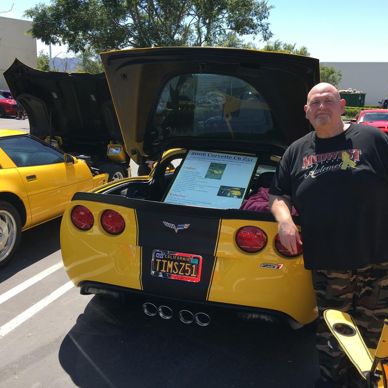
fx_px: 444
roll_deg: -1.3
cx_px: 213
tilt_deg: -10.6
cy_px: 192
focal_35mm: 35
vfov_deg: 47.2
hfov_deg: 47.2
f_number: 2.2
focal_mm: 4.15
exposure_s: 1/827
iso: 25
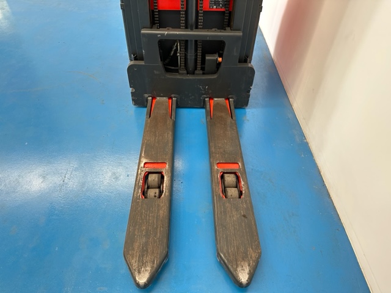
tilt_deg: -45.8
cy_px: 146
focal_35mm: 24
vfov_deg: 56.8
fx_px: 271
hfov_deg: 71.6
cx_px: 196
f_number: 1.78
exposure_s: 1/66
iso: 250
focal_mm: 6.86
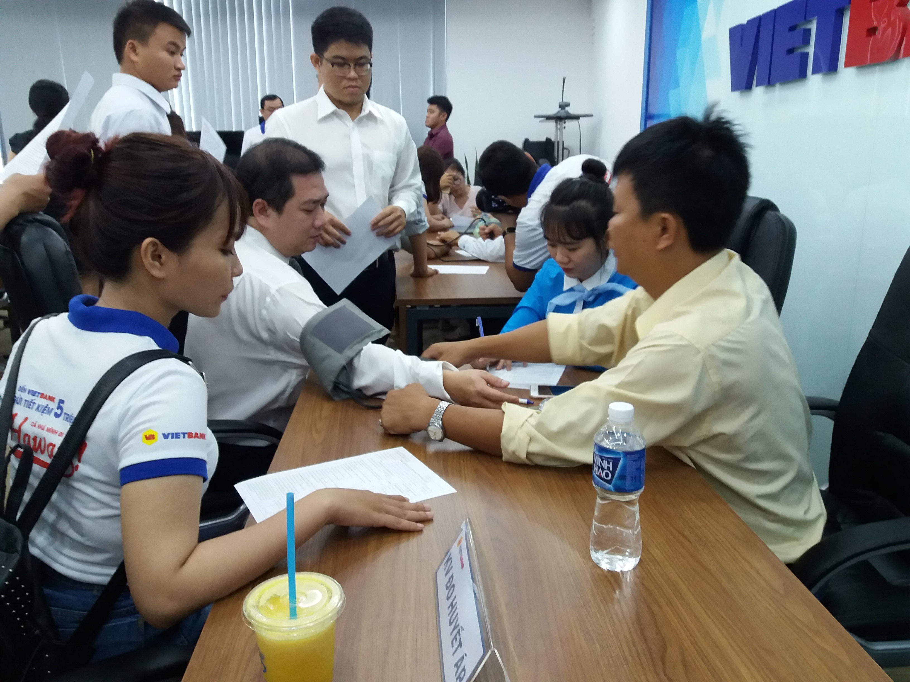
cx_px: 455
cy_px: 341
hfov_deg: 63.4
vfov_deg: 49.7
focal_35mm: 28
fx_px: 736
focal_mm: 3.7
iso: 160
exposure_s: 1/33
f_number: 1.9
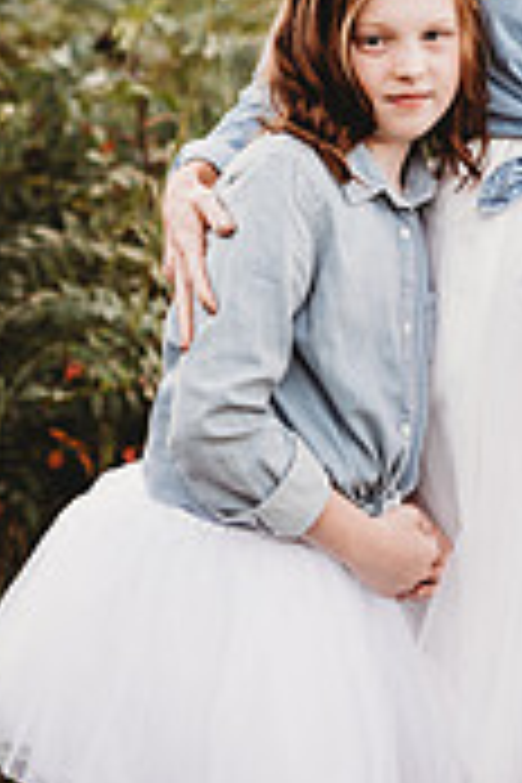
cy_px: 9
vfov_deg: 9.3
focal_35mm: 220
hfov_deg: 6.2
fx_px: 4785
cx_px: 531
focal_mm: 85
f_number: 2.2
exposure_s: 1/200
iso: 125
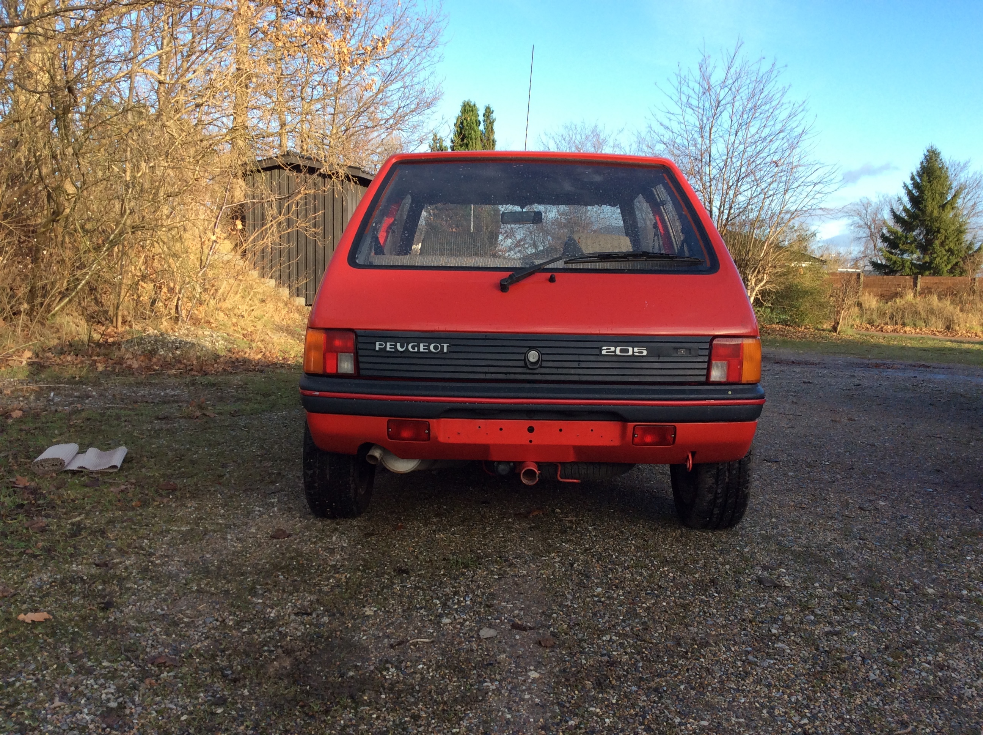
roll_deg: -1.5
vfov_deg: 44.1
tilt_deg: -5.8
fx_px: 907
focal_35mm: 32
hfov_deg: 56.9
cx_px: 492
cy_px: 368
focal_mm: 3.3
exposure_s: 1/379
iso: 32
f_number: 2.4
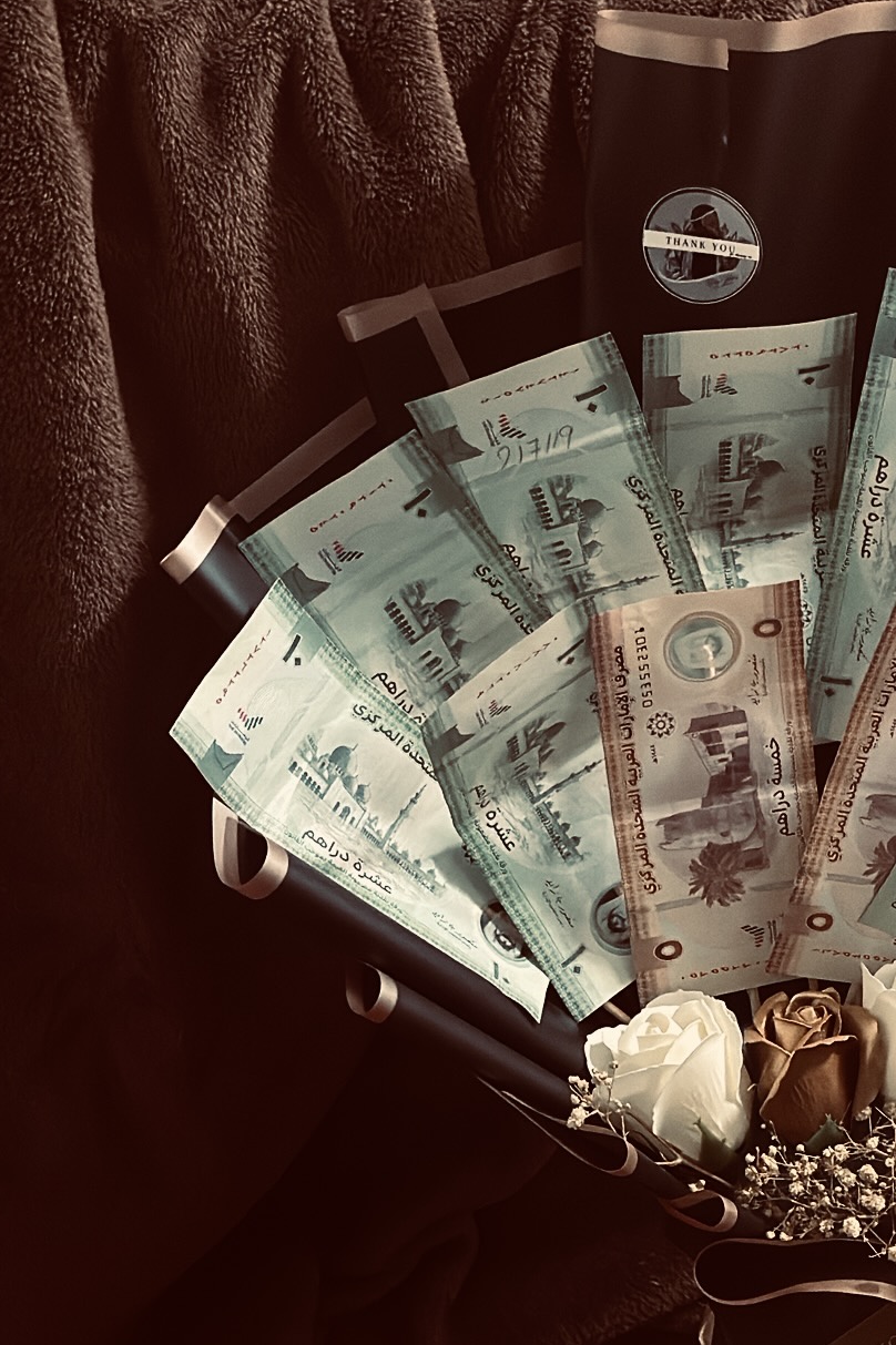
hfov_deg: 16.2
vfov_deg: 24.1
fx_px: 3100
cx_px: 829
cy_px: 1086
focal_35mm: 83
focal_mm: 6.86
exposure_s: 1/40
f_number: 1.78
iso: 640
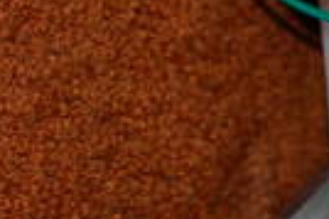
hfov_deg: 7.4
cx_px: 611
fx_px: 2446
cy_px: -240
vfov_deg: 5.0
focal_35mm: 268
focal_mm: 40
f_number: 4
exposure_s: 1/60
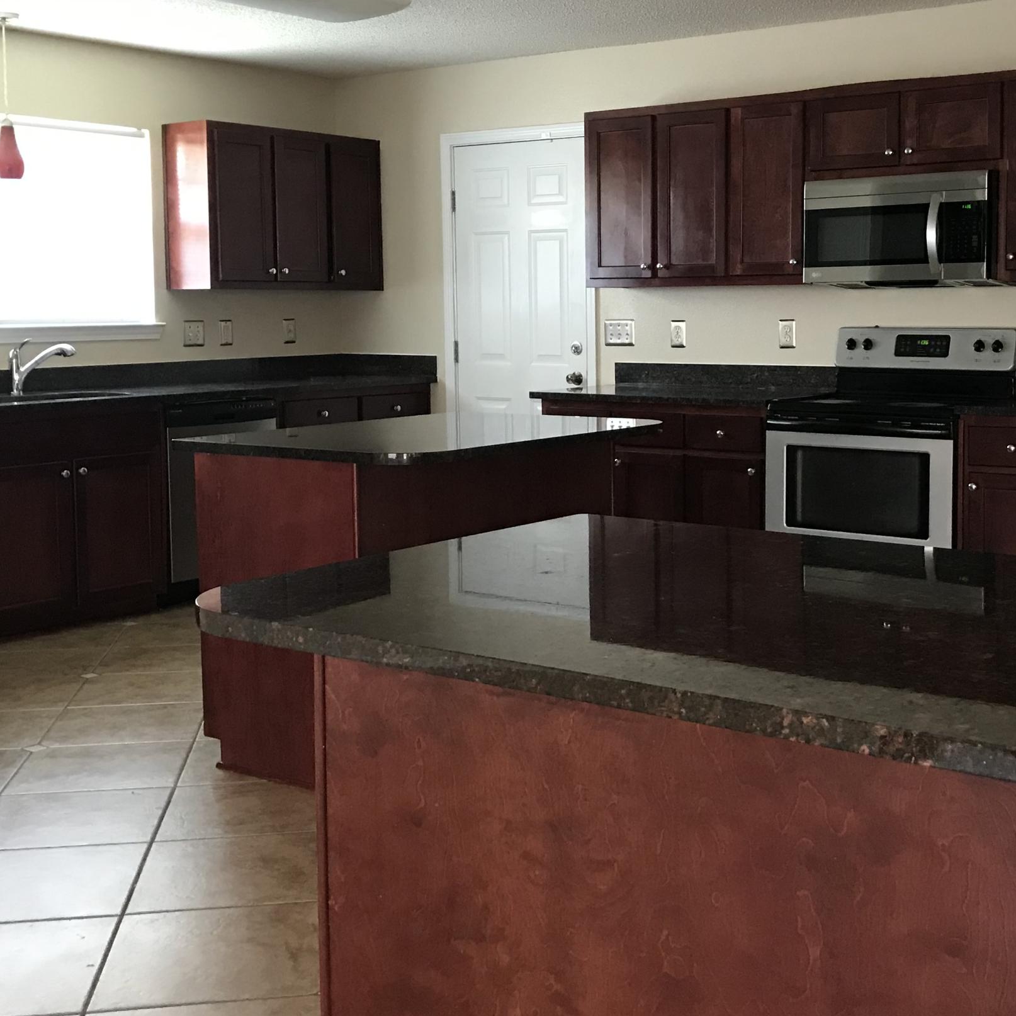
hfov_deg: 36.6
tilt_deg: -3.9
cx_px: 632
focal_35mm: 46
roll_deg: +0.5
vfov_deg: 36.7
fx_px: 1527
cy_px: 426
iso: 64
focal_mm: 3.99
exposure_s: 1/15
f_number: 1.8
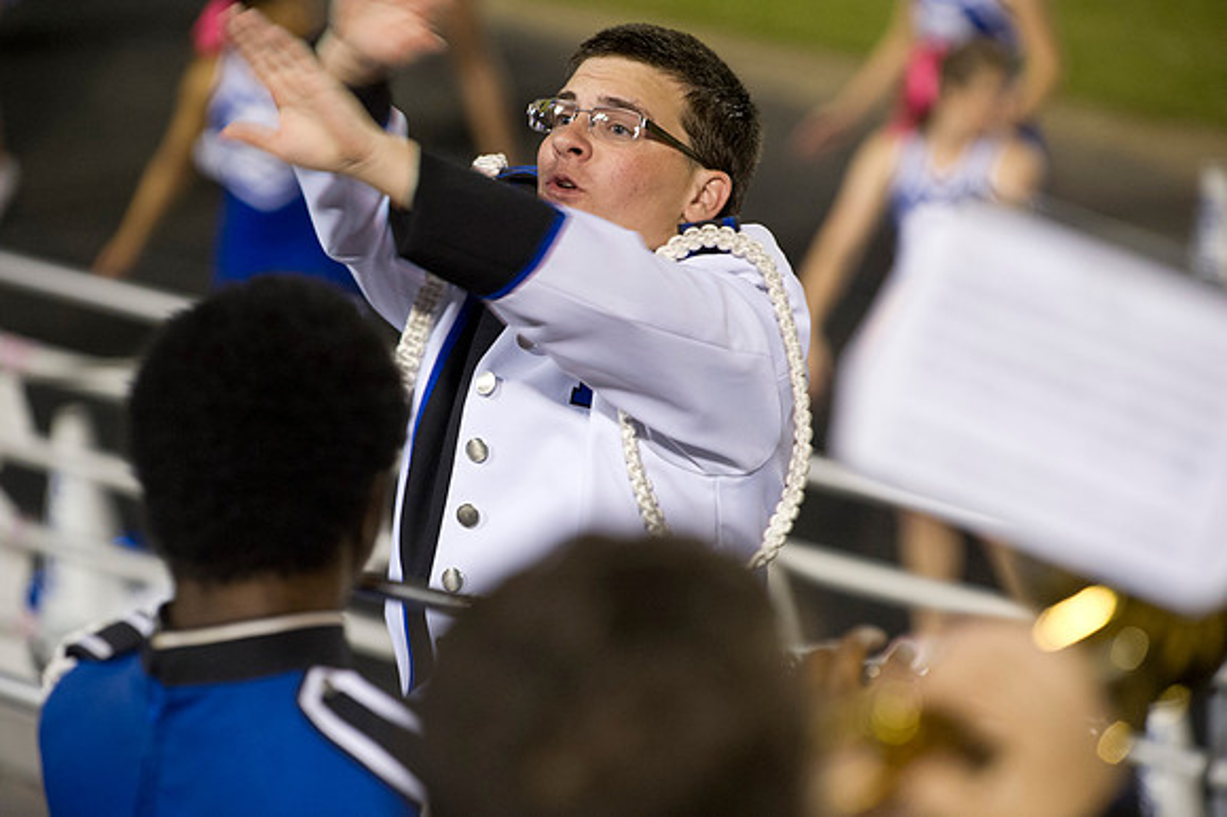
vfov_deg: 6.9
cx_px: 614
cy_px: 408
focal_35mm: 200
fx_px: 6813
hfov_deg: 10.3
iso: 4000
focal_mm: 200
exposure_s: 1/125
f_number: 4
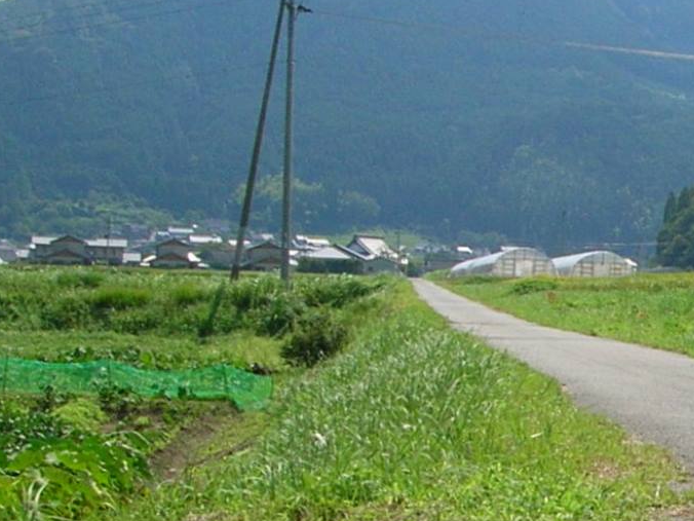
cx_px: 303
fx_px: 1063
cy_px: 154
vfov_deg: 27.3
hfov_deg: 36.1
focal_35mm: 53
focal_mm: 5.8
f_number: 5.6
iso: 50
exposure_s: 1/301
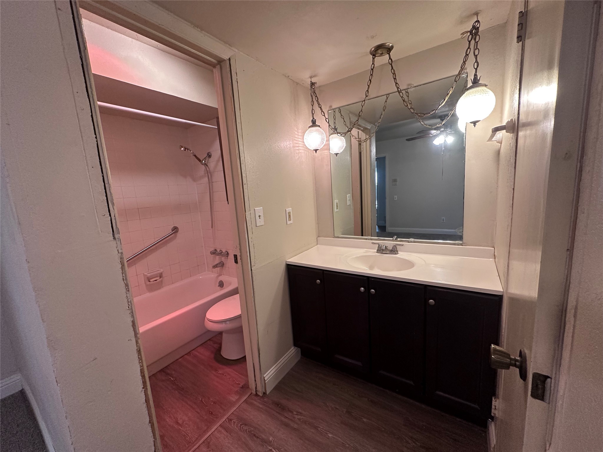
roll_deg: +3.8
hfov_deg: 102.1
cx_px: 302
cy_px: 226
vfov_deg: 85.7
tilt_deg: -4.8
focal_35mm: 14
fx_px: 244
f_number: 2.2
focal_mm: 2.22
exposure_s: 1/120
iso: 250
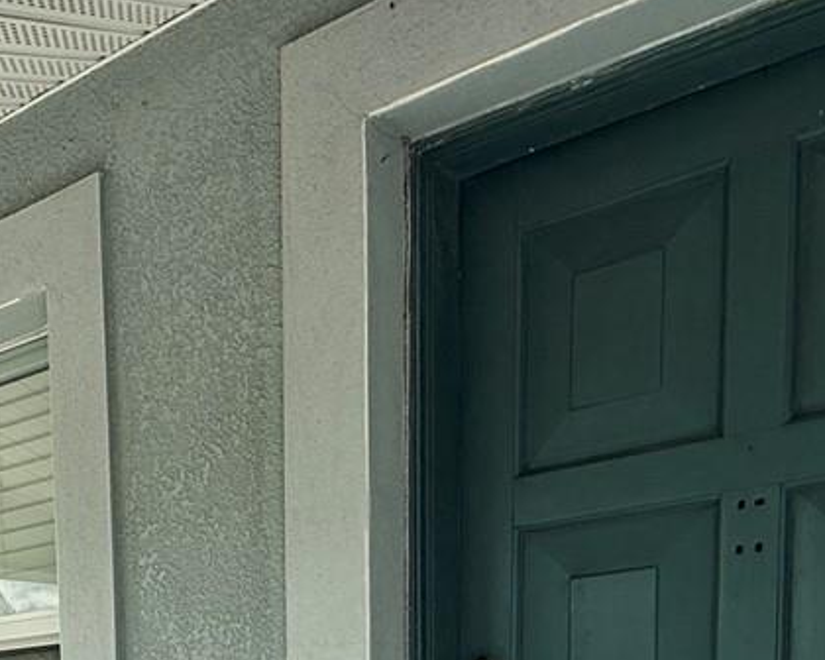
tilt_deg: -6.5
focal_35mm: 52
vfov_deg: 24.5
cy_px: 911
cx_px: 79
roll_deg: +1.9
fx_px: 1270
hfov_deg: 34.0
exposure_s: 1/1001
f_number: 2.2
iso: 64
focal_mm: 2.22
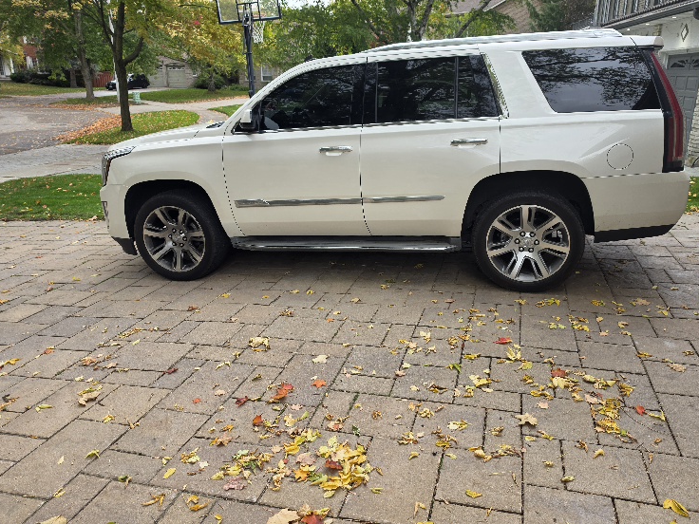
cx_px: 375
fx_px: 505
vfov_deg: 54.8
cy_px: 243
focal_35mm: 25
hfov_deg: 69.3
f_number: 1.4
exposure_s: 1/182
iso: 64
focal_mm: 6.5
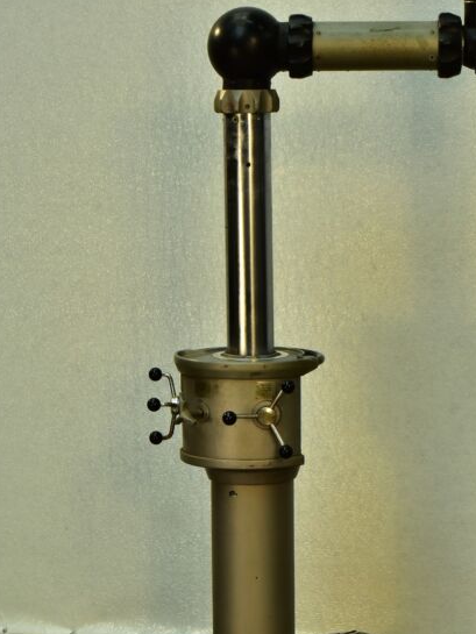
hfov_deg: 11.7
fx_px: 2328
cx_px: 261
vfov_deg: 15.5
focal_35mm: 127
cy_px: 382
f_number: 20
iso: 500
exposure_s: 1/10
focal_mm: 80
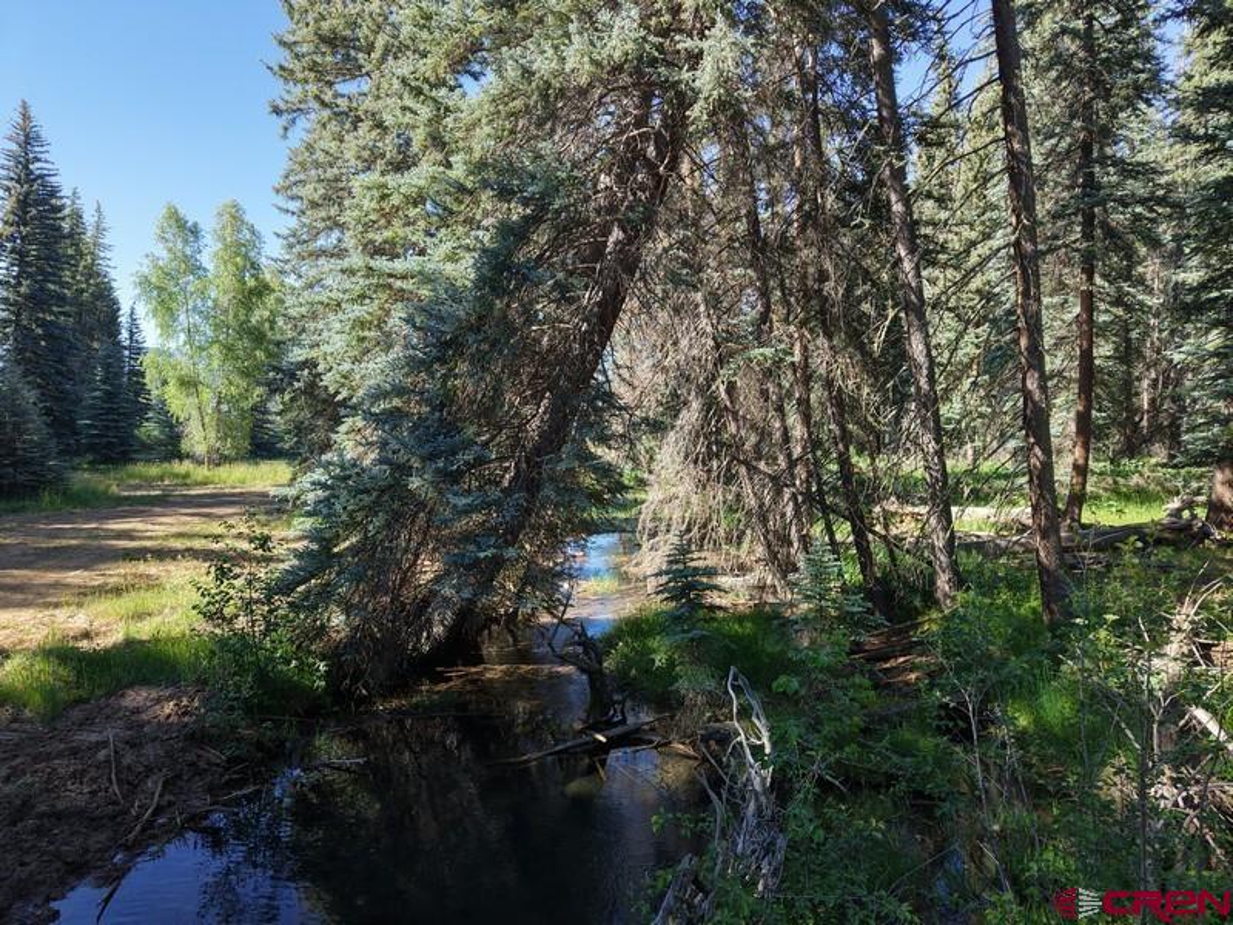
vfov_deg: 56.8
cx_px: 616
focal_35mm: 24
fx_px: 855
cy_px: 462
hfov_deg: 71.6
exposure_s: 1/25
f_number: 1.8
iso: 210
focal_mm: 8.67
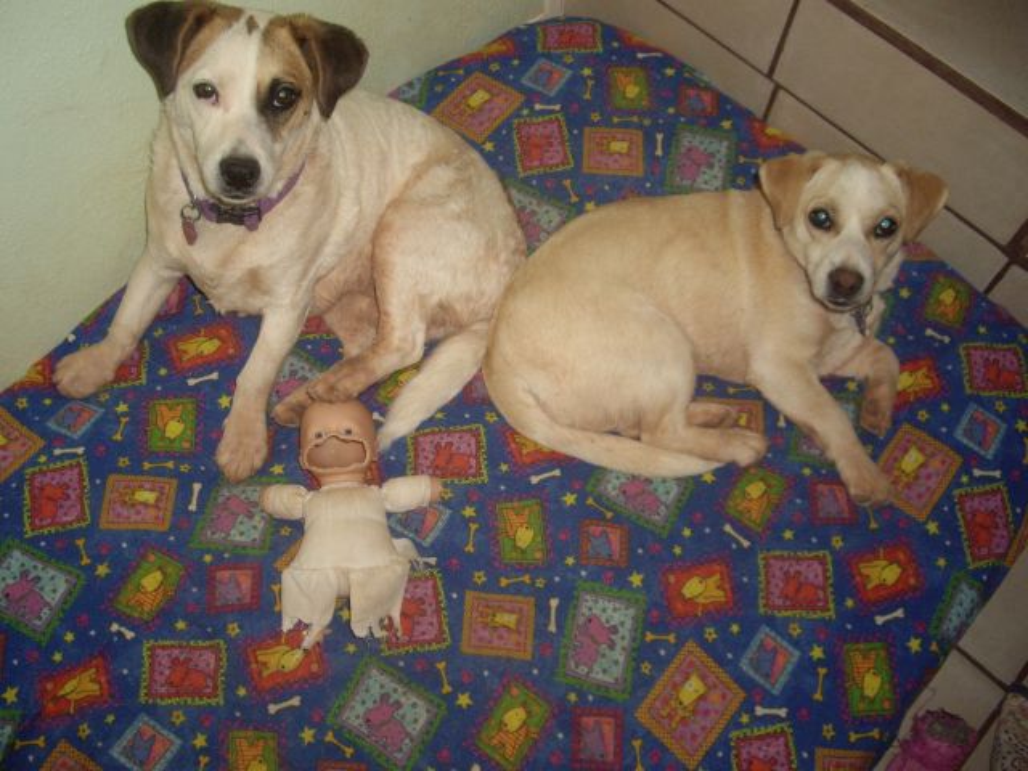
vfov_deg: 37.7
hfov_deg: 49.0
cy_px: 386
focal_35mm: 38
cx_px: 514
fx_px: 1128
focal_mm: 7.9
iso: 200
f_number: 2.8
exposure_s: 1/40
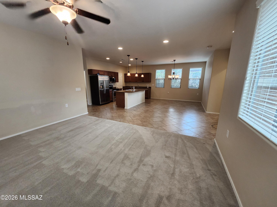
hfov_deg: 106.2
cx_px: 138
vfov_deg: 89.9
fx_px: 104
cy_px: 104
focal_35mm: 13
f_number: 2.2
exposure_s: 1/60
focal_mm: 1.74
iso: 160
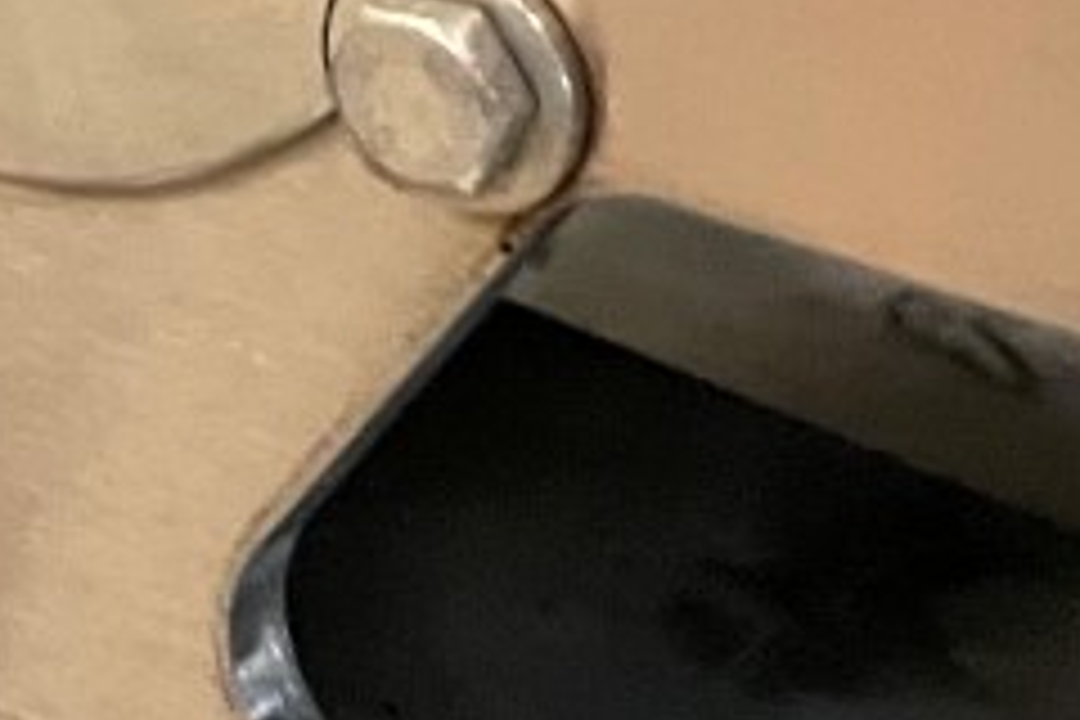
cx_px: -1174
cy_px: -1368
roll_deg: +0.4
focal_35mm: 162
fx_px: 4860
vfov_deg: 7.5
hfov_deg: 11.3
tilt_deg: -9.5
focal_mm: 4.2
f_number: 1.6
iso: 500
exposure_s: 1/33
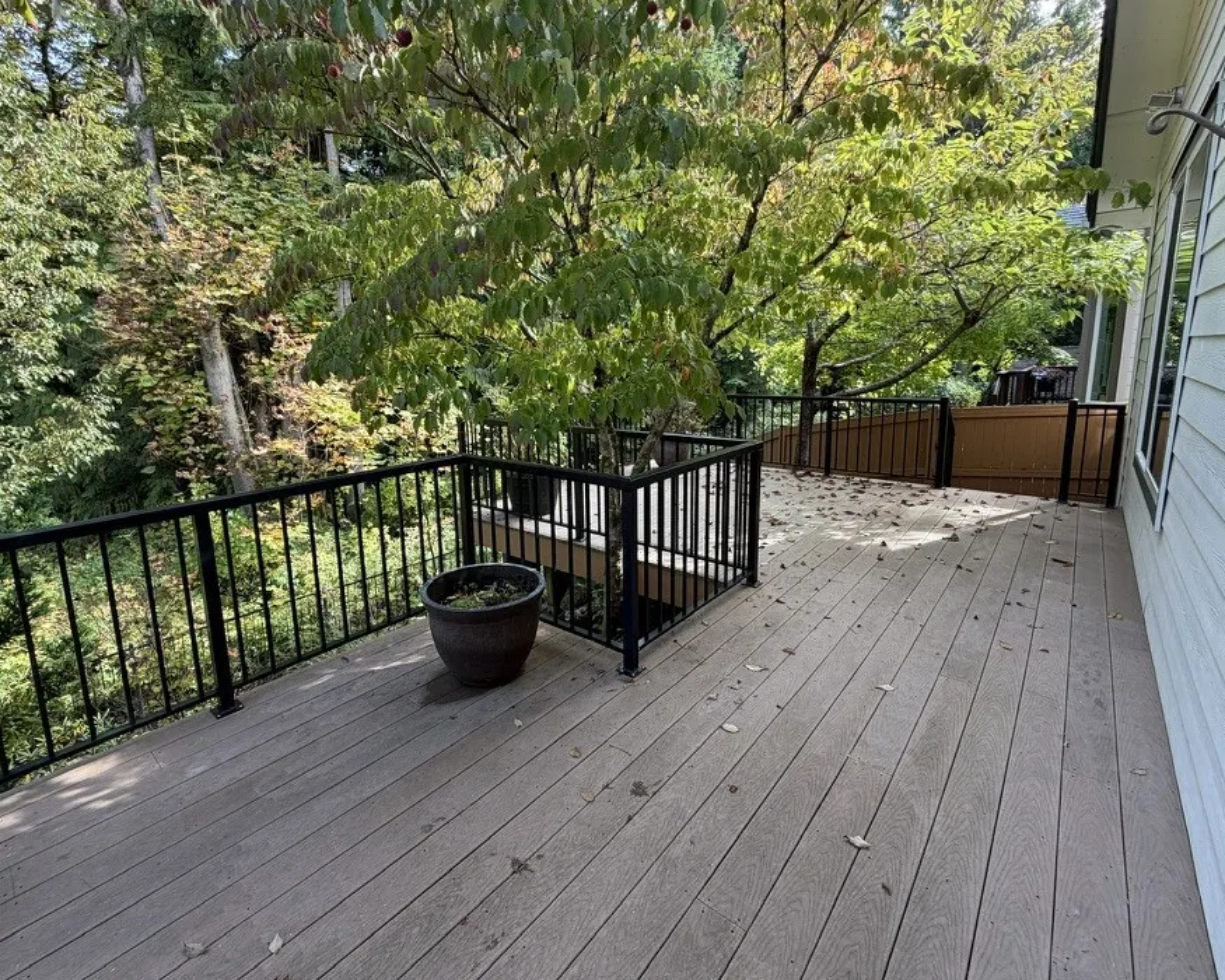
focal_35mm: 16
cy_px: 447
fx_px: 580
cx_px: 582
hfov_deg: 93.0
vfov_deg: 80.2
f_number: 2.2
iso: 64
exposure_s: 1/121
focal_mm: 2.22
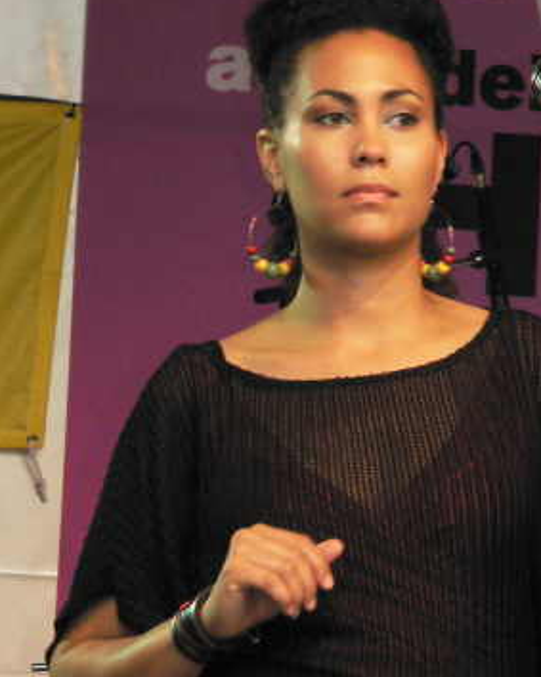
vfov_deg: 6.0
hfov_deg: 4.8
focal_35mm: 322
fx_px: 6447
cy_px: 431
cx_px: 378
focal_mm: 34.8
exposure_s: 1/60
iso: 400
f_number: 3.3
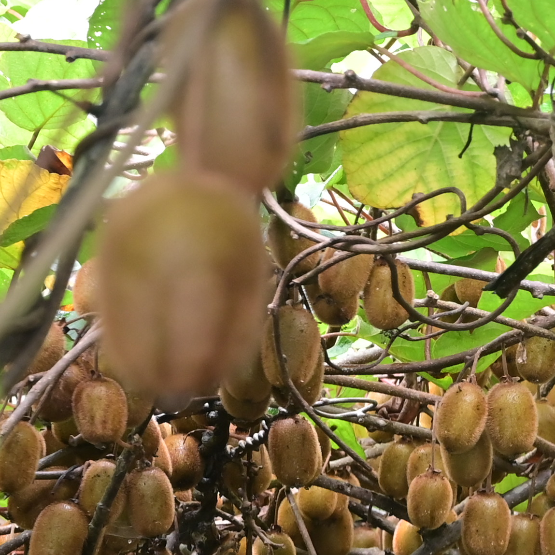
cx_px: 734
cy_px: 650
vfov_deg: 6.3
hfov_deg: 6.3
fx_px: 5006
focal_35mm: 276
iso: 800
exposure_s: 1/60
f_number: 7.1
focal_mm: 62
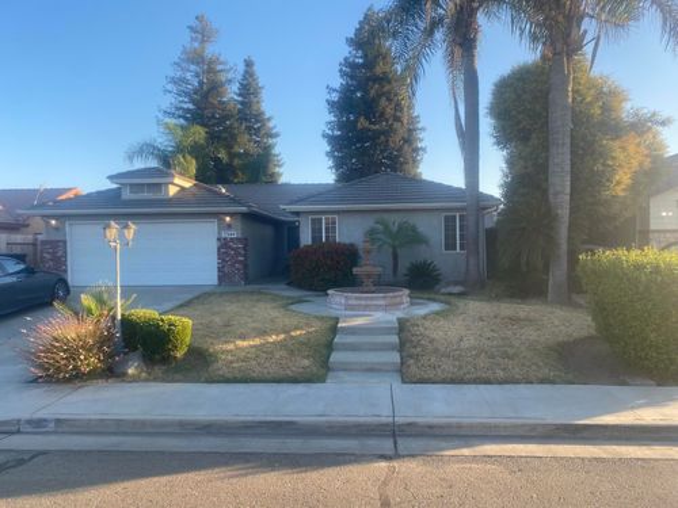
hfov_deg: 67.3
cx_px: 339
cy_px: 254
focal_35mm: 26
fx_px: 509
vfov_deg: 53.1
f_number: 1.8
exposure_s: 1/588
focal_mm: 4.25
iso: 32
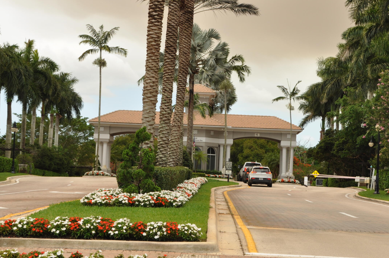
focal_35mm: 88
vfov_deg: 15.5
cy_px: 138
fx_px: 950
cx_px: 226
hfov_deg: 23.1
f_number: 9
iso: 200
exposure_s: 1/200
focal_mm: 42
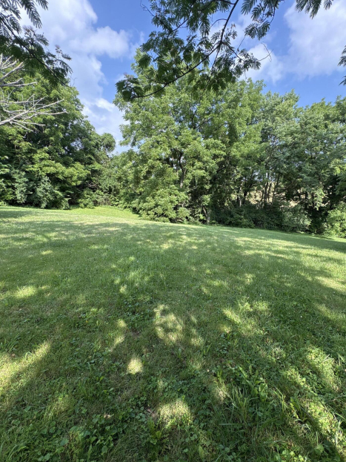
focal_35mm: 15
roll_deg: +0.9
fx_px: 200
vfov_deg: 98.2
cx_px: 182
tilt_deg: -8.4
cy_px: 228
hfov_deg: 81.7
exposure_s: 1/344
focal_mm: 2.22
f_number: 2.2
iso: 64
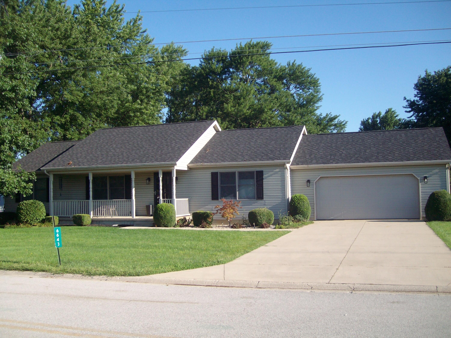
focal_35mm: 35
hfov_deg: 52.6
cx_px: 226
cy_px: 169
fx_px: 456
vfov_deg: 40.7
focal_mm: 5.8
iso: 80
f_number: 7.2
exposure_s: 1/126
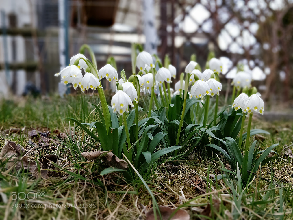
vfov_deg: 48.3
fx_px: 246
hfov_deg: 61.6
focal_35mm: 29
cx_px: 146
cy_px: 110
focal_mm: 4.1
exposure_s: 1/100
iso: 250
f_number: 1.7
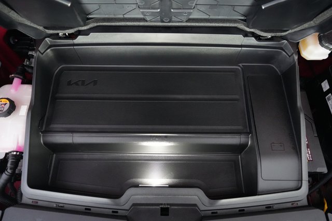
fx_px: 221
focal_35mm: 24
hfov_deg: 73.8
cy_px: 110
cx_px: 166
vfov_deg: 53.1
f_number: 2.8
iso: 12800
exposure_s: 1/100
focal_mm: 24
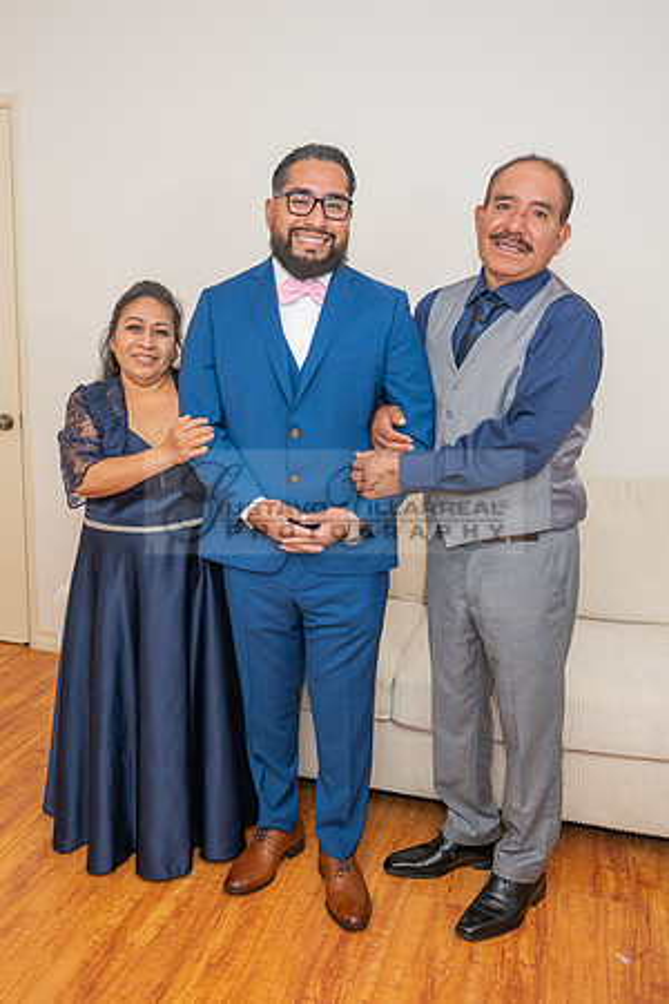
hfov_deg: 36.7
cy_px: 502
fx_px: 1003
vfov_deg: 53.1
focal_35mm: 36
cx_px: 269
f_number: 3.2
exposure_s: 1/160
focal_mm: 24
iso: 400
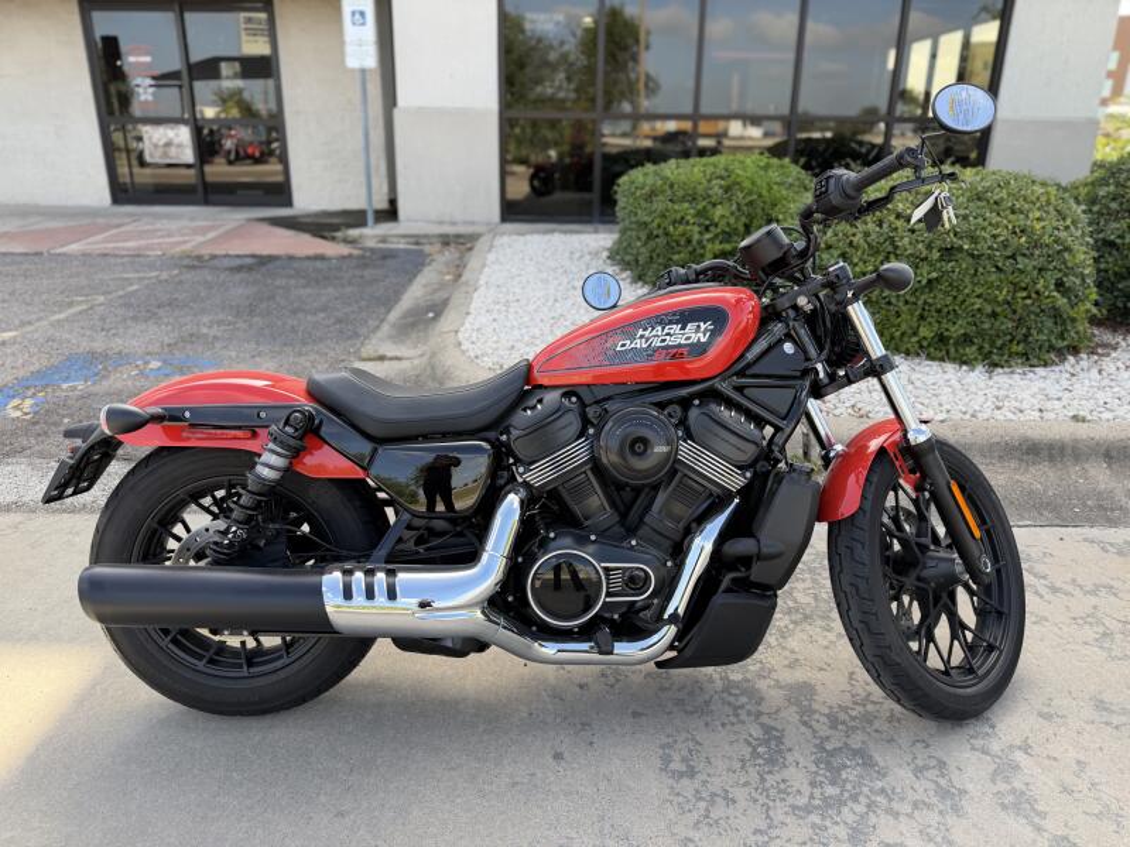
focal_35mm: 24
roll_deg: -0.4
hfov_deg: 71.6
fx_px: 783
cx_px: 565
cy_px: 424
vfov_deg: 56.8
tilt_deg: -19.8
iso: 80
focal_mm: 6.76
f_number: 1.78
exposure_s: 1/728
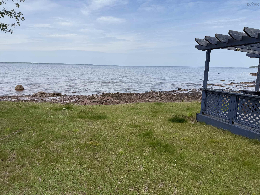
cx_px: 130
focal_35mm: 24
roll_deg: -1.2
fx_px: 180
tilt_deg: -11.1
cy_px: 98
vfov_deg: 56.8
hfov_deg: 71.6
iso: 80
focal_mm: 6.76
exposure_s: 1/6173
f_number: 1.78
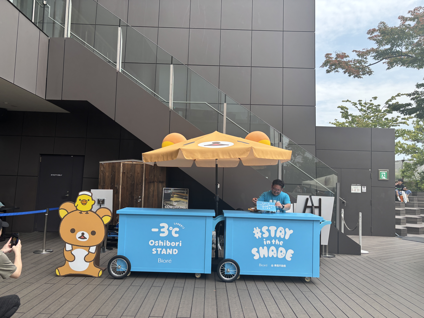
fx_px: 318
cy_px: 159
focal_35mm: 26
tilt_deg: +2.4
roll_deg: -0.1
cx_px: 212
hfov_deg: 67.3
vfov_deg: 53.1
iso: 50
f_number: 1.6
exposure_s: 1/824
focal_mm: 5.96
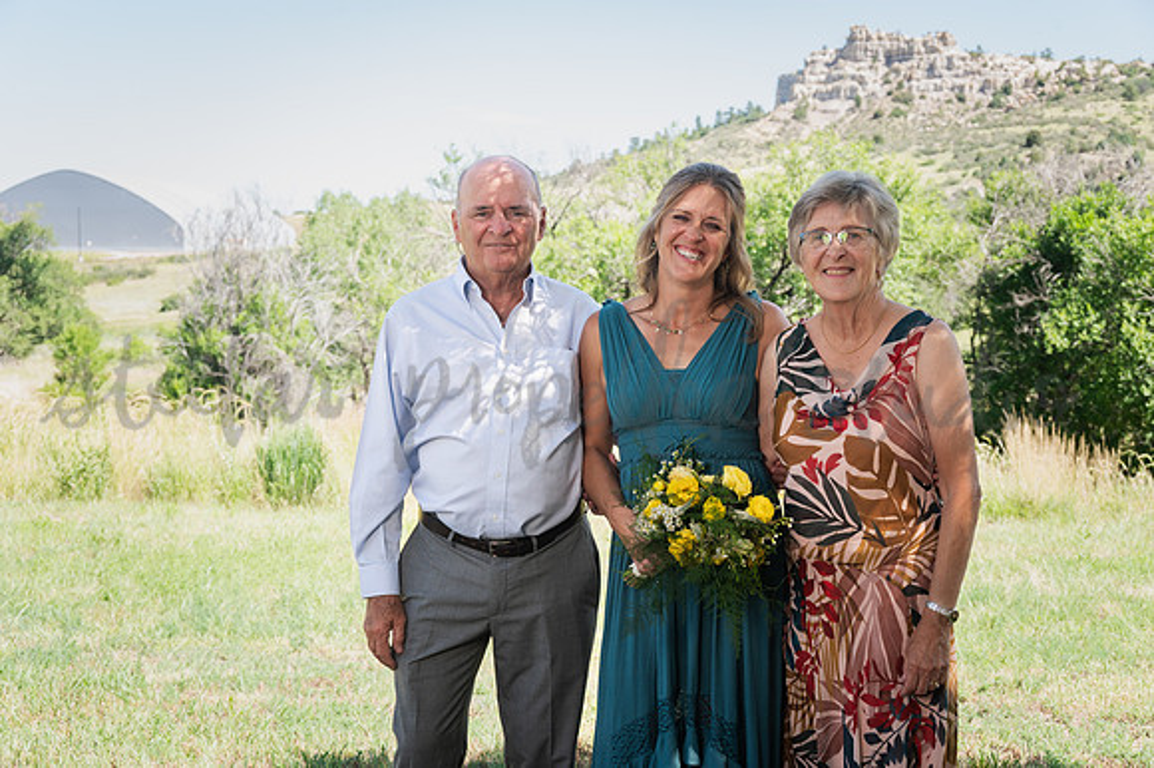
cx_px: 577
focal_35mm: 53
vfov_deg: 25.5
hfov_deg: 37.5
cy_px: 384
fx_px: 1698
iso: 250
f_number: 7.1
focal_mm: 53
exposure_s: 1/200
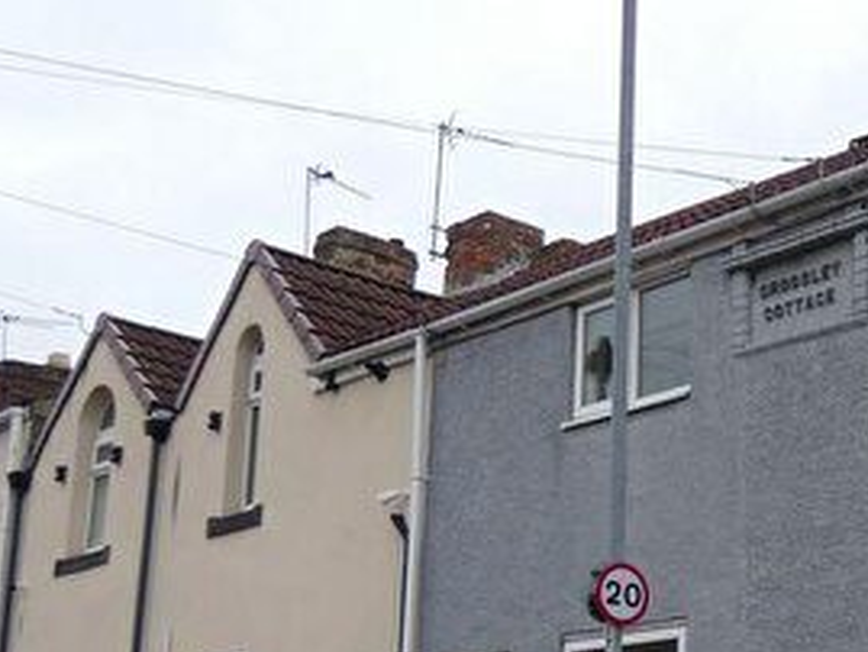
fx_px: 1304
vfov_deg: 27.4
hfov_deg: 31.7
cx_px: 997
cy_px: 534
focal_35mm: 52
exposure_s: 1/400
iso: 80
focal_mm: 3.6
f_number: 2.8
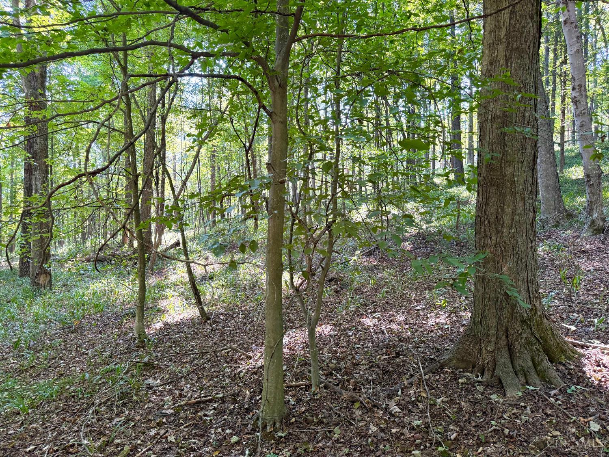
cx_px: 304
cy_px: 228
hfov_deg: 71.6
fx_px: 422
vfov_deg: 56.8
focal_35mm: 24
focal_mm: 6.76
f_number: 1.78
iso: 200
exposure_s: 1/87
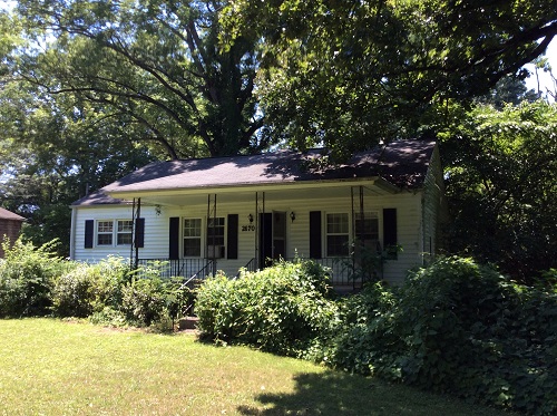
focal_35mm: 32
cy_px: 208
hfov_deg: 56.9
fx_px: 514
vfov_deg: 44.0
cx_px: 278
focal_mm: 3.3
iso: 32
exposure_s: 1/332
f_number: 2.4
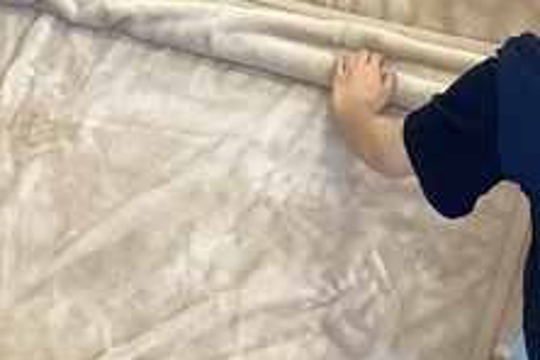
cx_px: 92
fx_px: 1395
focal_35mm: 93
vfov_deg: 14.4
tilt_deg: -47.8
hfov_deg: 21.6
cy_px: -41
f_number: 2.4
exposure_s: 1/60
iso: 125
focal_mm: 3.3
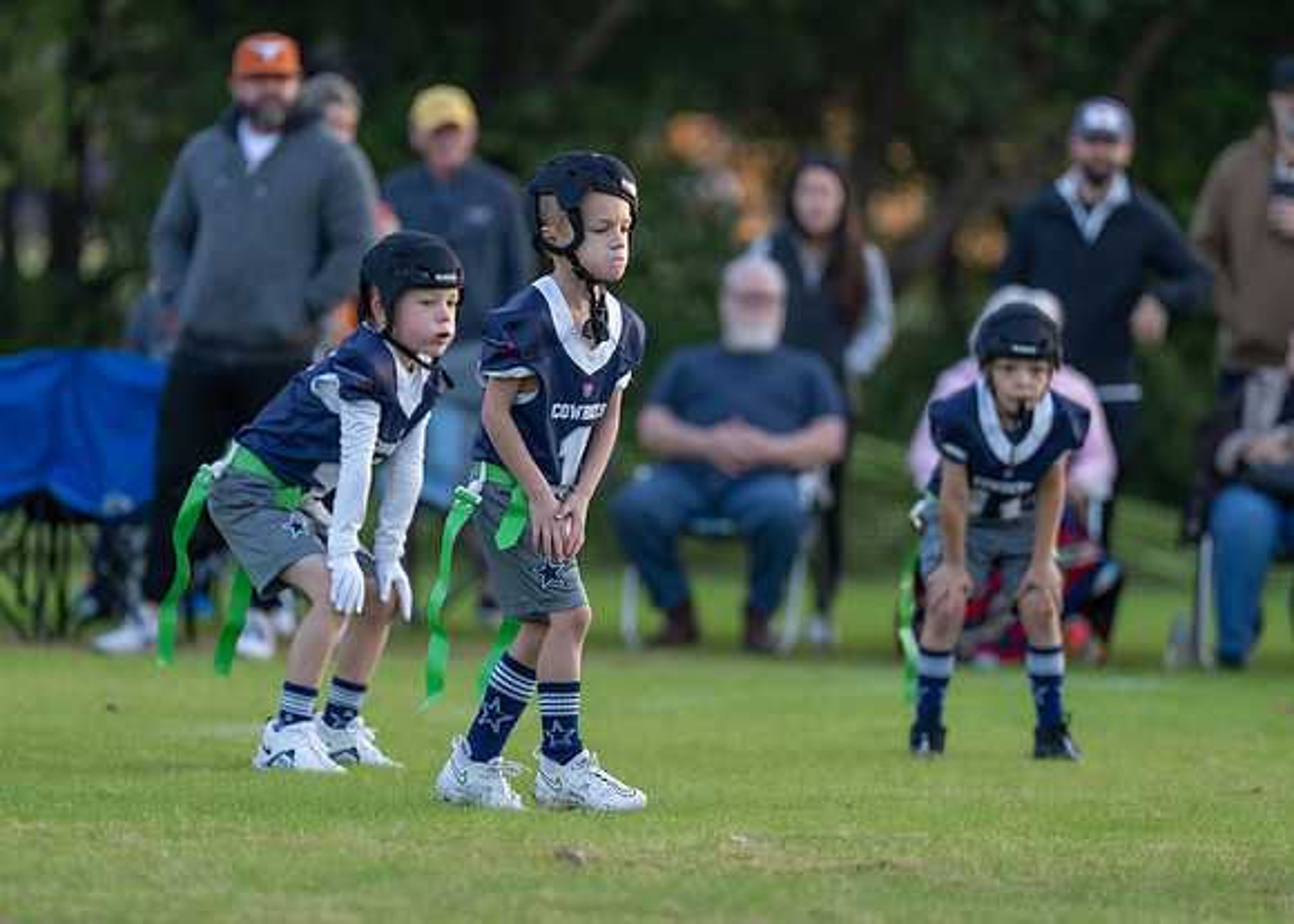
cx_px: 618
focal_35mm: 273
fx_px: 10035
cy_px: 464
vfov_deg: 5.3
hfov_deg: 7.4
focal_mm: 200
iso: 800
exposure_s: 1/1000
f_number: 2.8
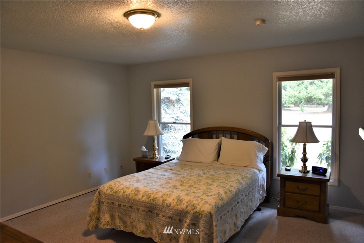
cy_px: 122
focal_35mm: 26
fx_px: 258
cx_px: 182
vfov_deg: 50.4
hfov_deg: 70.4
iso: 800
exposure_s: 1/80
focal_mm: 17
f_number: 4.5
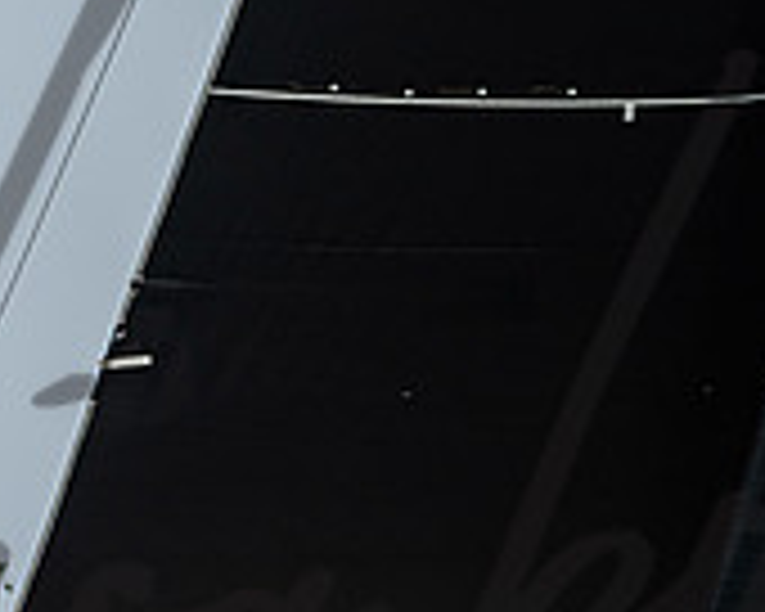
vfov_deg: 2.1
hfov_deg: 2.6
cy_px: 566
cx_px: 710
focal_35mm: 755
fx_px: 17094
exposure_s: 1/2000
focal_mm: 200
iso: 400
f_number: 8
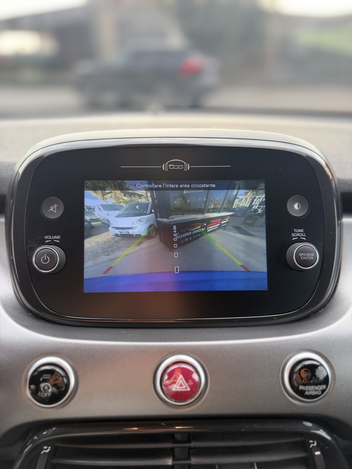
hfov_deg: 56.8
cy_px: 234
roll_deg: +1.4
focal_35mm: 24
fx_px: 325
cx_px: 176
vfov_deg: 71.6
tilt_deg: -26.8
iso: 64
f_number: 1.78
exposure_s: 1/174
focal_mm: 6.76
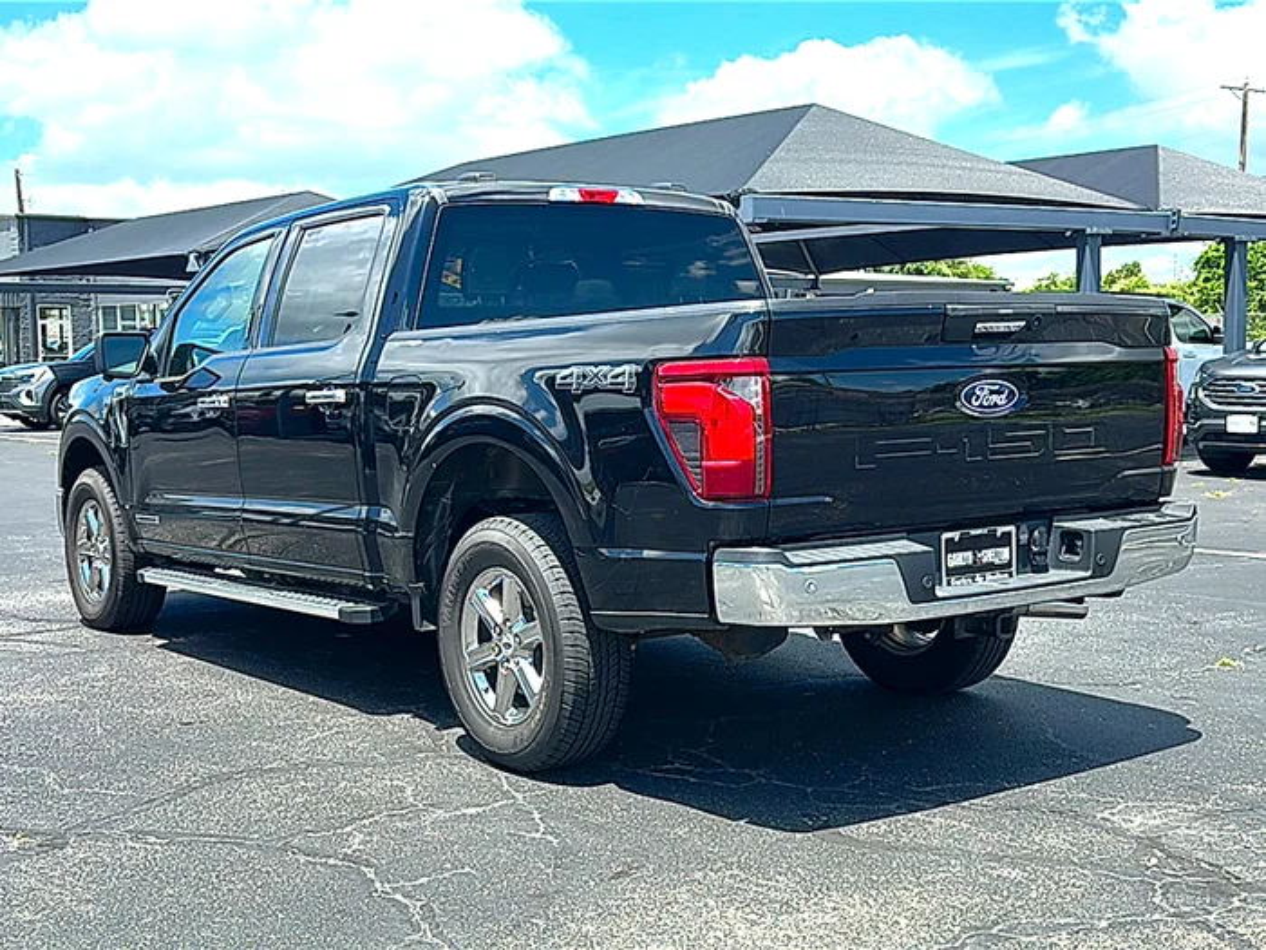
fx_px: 1390
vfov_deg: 37.7
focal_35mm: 38
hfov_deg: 49.0
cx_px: 633
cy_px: 475
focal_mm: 6.86
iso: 80
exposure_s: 1/1818
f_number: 1.78
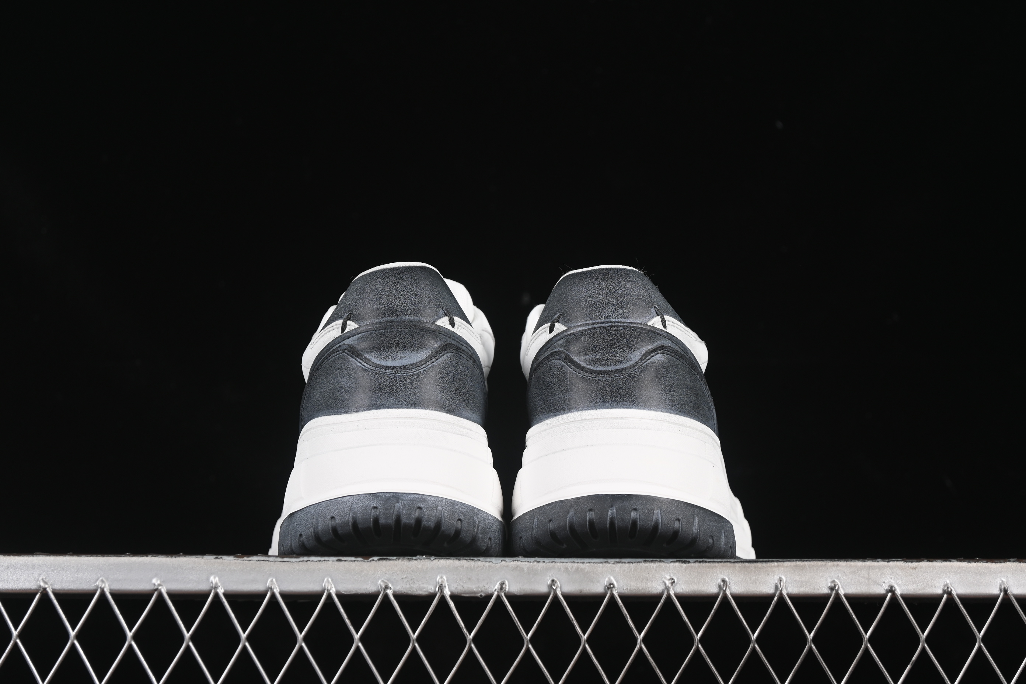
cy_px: 342
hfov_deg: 27.0
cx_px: 513
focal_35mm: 75
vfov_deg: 18.2
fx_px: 2137
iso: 160
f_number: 6.3
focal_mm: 50
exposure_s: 1/60
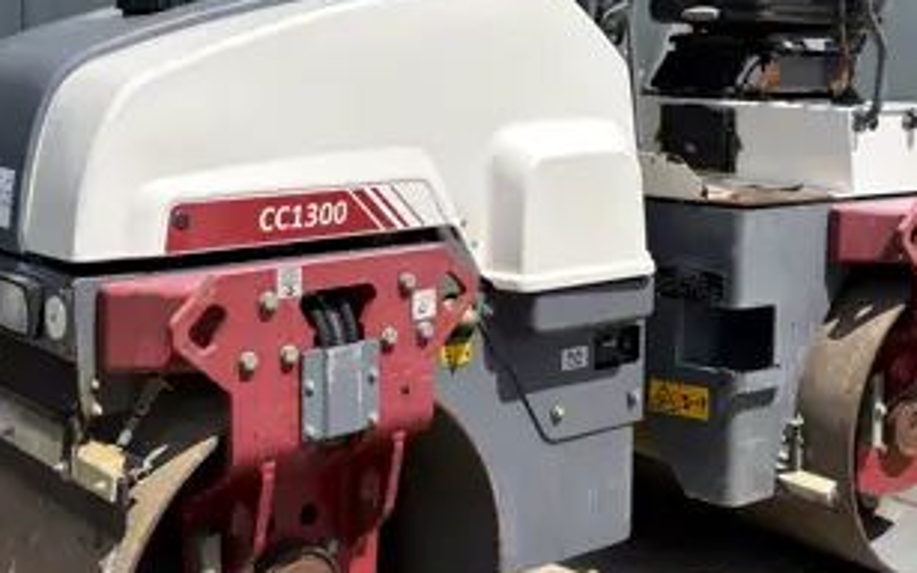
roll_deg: -0.8
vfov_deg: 24.3
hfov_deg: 38.2
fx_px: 1325
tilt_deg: -4.6
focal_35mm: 53
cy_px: 179
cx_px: 445
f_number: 1.78
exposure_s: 1/5128
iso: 80
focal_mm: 6.76
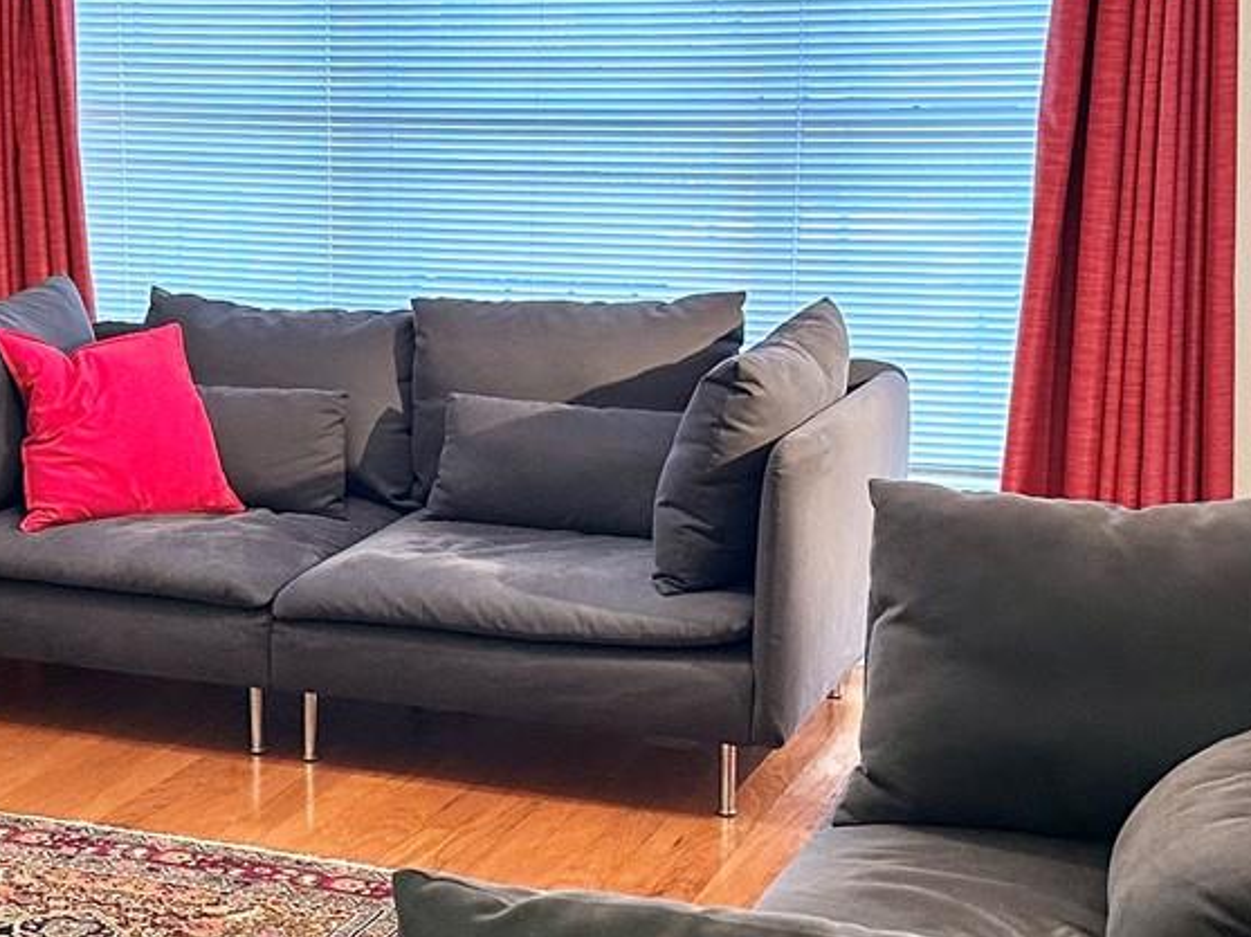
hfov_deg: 27.7
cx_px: 296
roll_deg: +0.3
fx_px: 2492
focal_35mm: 69
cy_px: 490
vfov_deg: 21.3
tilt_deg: -11.6
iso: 250
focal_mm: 6.86
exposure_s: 1/60
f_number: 1.78
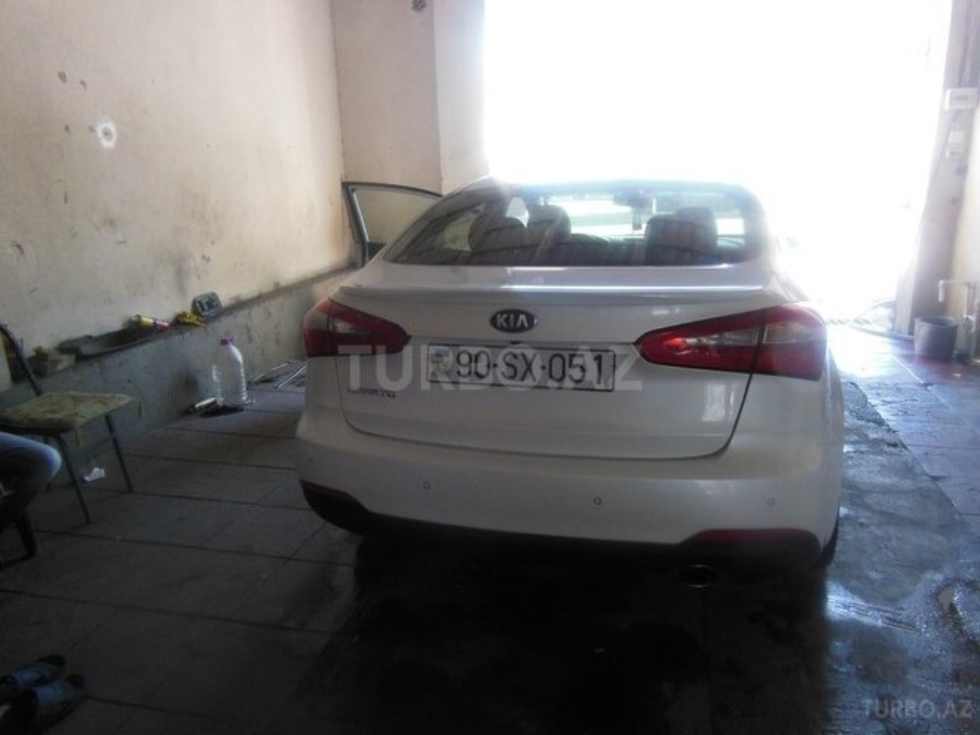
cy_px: 368
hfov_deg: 69.4
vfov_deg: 54.9
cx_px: 490
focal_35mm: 25
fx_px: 708
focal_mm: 4.5
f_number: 3.5
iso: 400
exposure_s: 1/60
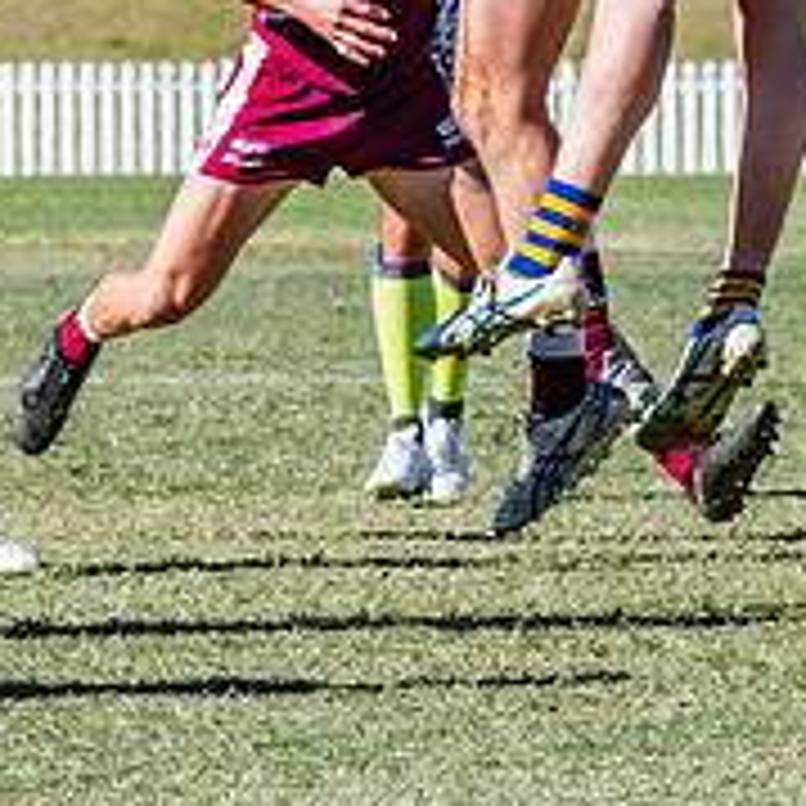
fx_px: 22181
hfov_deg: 2.1
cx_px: 406
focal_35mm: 842
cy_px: -331
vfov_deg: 2.1
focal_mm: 190
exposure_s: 1/1600
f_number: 9
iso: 800
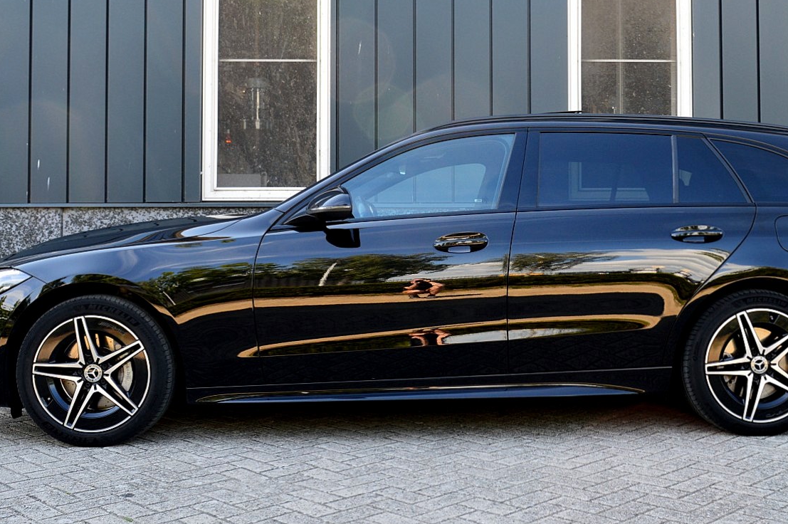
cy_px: 239
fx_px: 962
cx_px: 461
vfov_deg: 30.4
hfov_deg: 44.4
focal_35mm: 44
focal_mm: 20
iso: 400
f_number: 8
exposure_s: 1/80
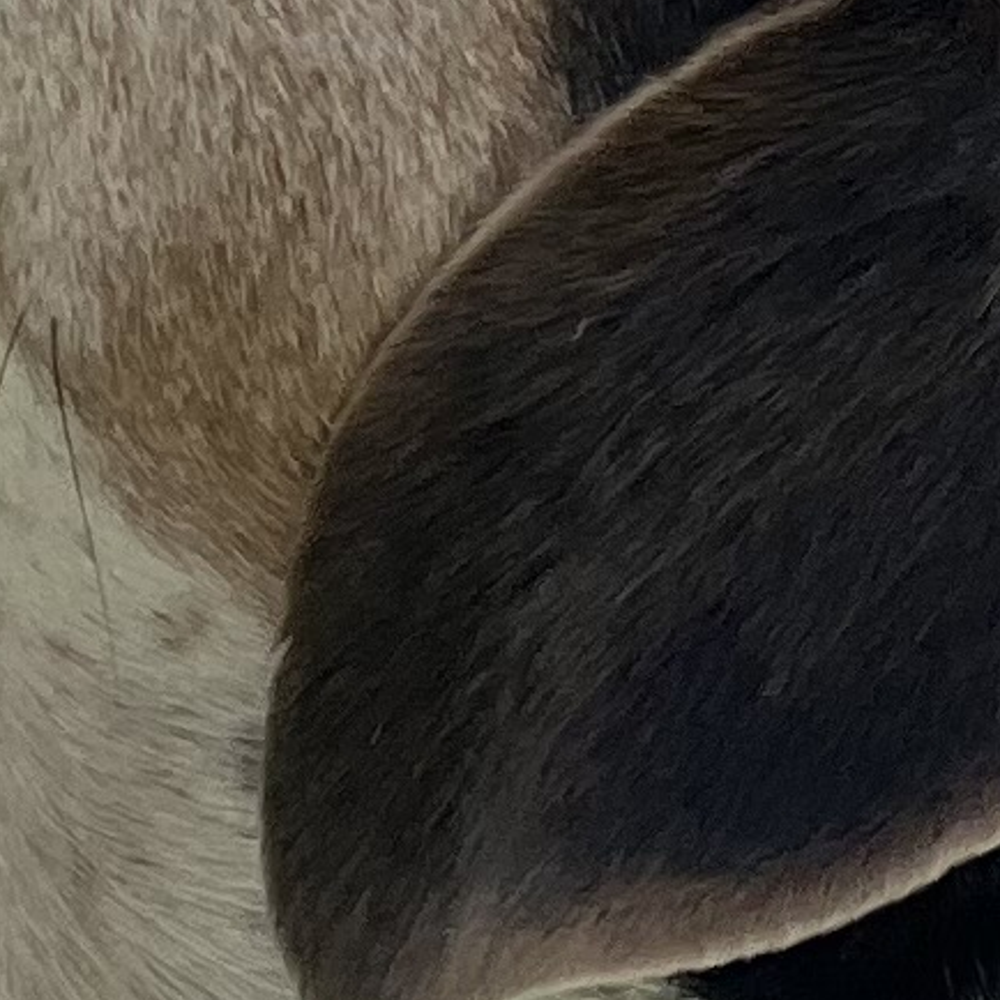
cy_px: 1143
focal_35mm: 633
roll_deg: +0.6
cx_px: 394
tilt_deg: -11.6
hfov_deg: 2.8
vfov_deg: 2.8
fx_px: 20689
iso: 32
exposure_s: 1/374
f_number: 2.8
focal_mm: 9
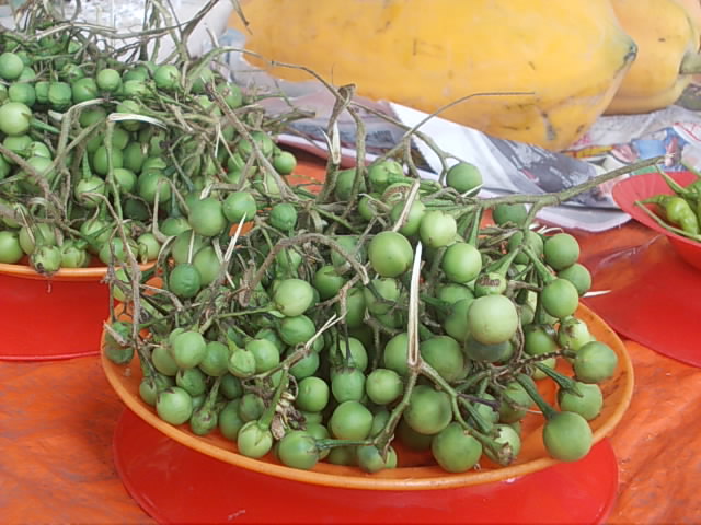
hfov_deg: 27.4
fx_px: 1438
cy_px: 262
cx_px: 350
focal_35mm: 71
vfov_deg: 20.7
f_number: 4.3
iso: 140
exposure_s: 1/60
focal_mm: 10
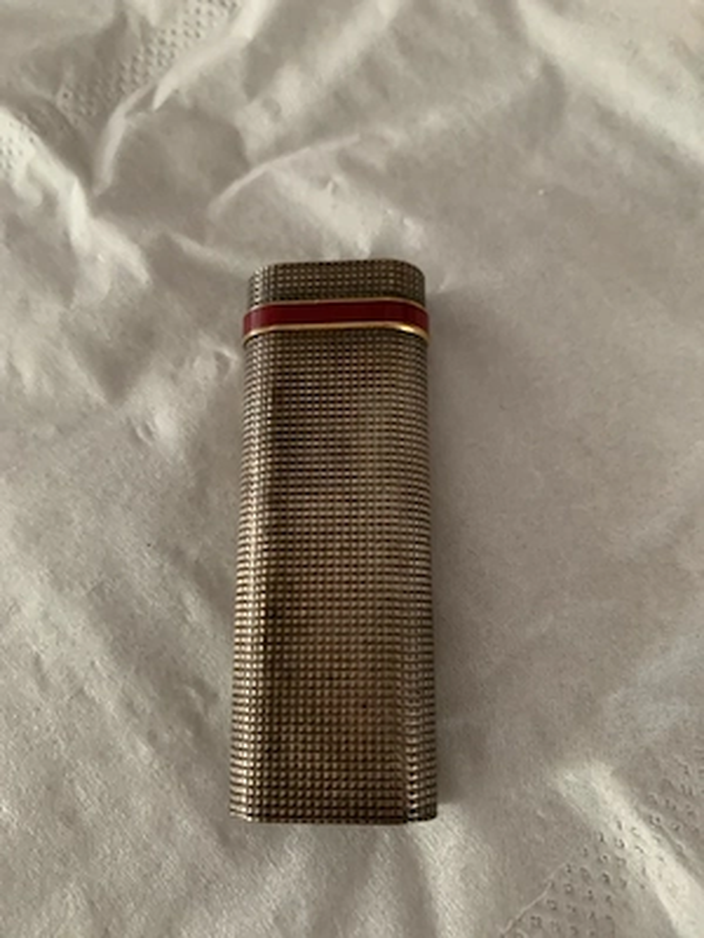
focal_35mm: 26
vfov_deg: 67.3
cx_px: 352
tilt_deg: -72.7
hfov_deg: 53.1
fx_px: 705
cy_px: 469
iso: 400
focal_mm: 4.25
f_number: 1.8
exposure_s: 1/45
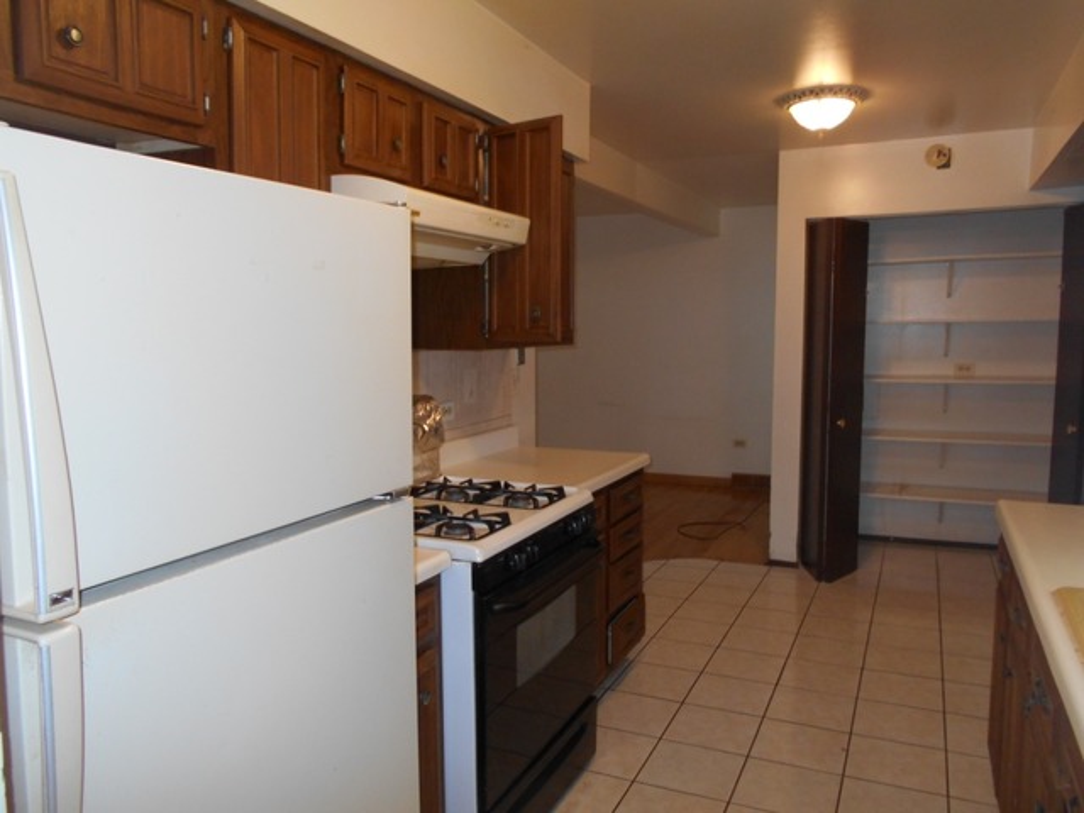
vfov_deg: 53.1
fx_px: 814
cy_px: 406
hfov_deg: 67.3
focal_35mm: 26
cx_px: 542
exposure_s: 1/25
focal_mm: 4.6
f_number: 3.2
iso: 200
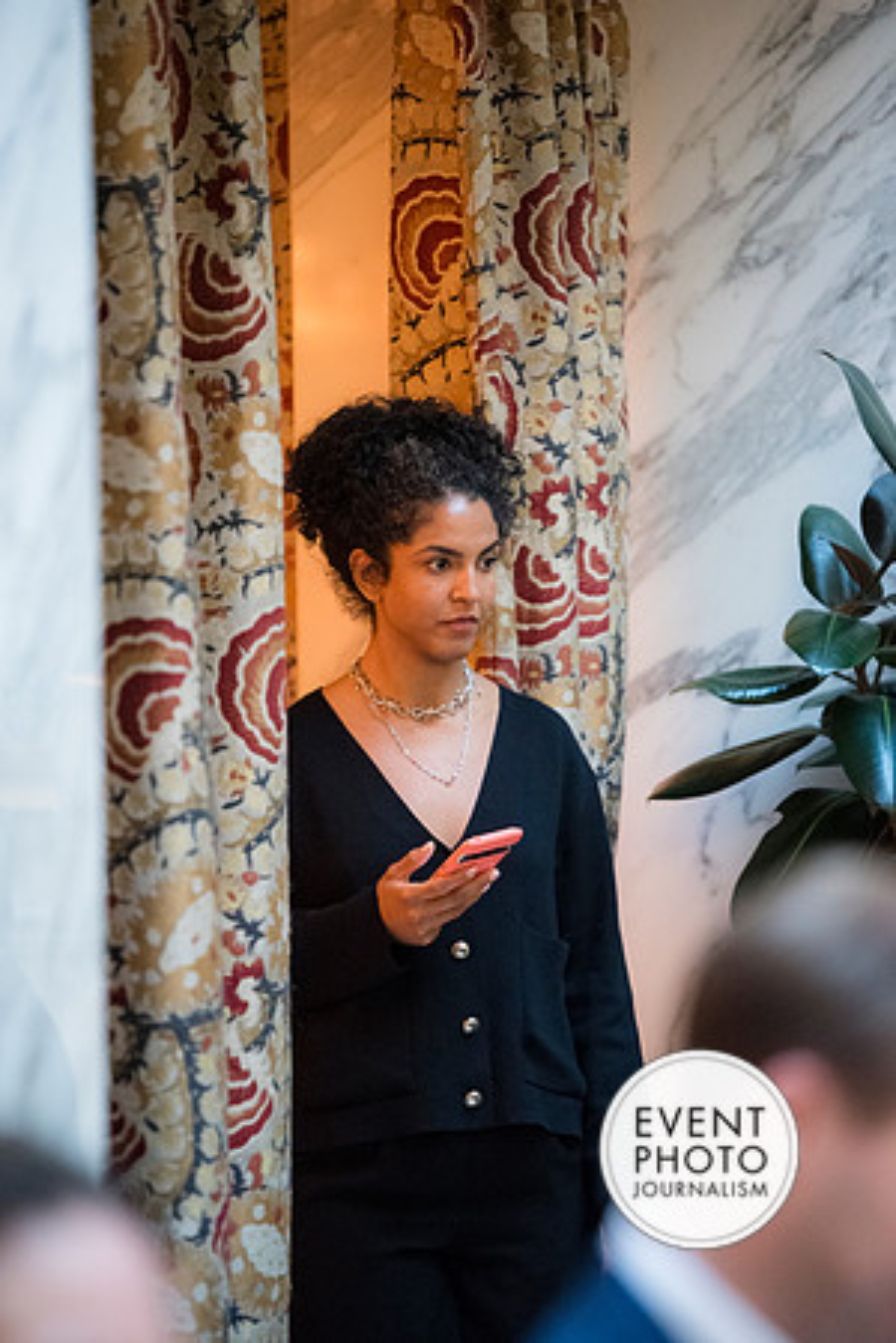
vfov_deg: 10.3
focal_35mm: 200
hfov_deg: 6.9
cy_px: 672
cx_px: 448
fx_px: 7466
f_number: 2.8
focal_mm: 200
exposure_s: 1/125
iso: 6400
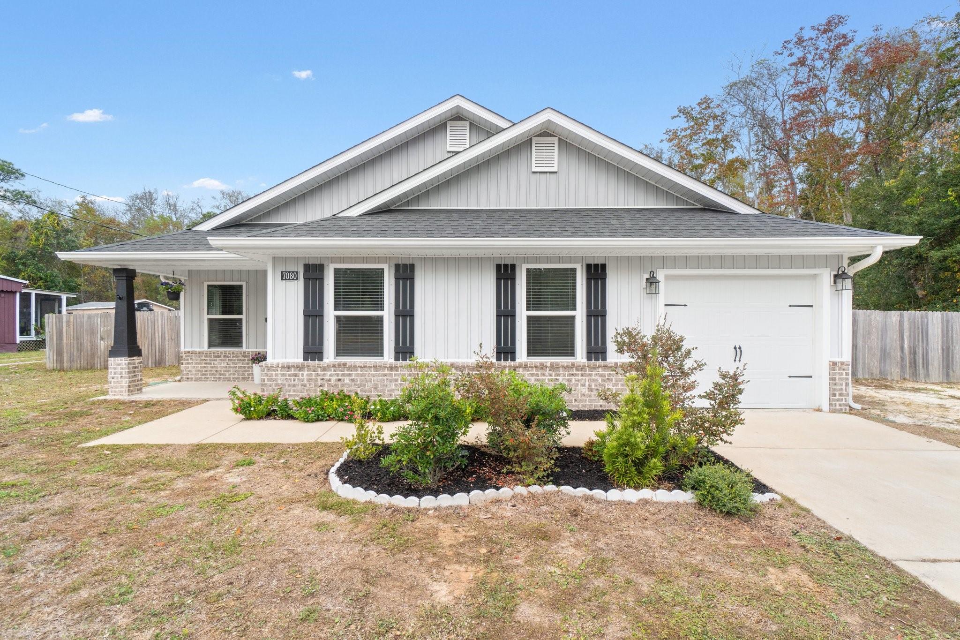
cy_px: 320
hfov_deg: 95.0
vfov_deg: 72.0
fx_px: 440
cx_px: 480
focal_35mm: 16
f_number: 8
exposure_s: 1/80
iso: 200
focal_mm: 11
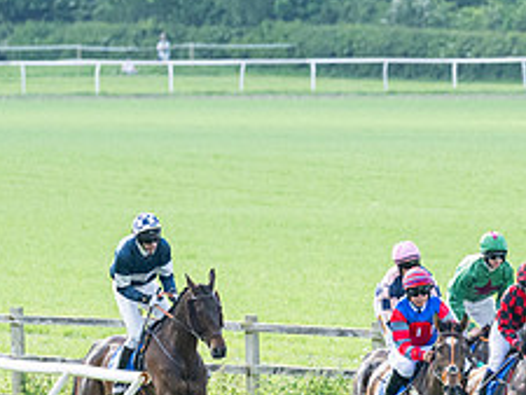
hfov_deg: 2.6
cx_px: 357
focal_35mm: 768
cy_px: 397
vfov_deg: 1.9
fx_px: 11676
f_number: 4
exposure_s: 1/3200
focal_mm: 185
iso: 1000
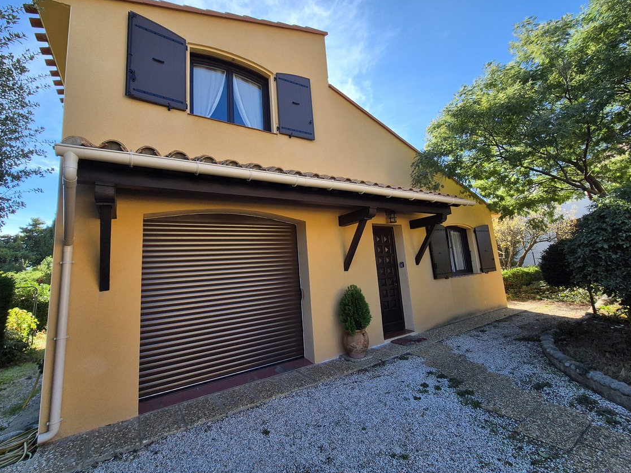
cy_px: 226
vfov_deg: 85.6
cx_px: 317
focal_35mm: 14
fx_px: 255
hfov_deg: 102.1
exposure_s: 1/798
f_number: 2.2
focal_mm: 2.2
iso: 50
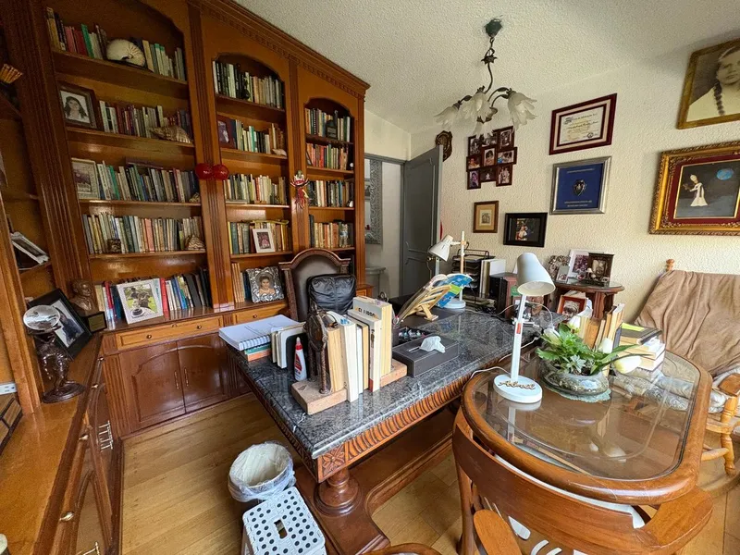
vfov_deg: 85.7
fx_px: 299
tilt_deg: -9.5
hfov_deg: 102.1
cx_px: 370
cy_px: 278
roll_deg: -0.3
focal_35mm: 14
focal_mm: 2.22
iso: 500
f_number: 2.2
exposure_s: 1/60
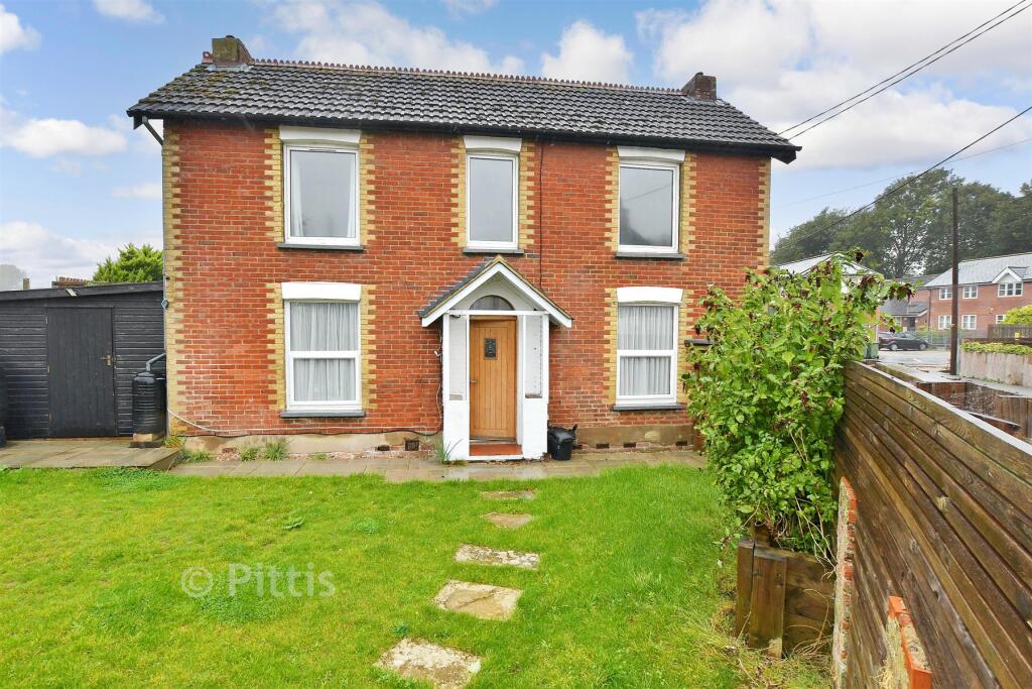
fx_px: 430
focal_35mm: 15
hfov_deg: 100.4
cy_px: 344
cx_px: 516
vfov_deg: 77.3
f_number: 8
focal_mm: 10
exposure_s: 1/25
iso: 160
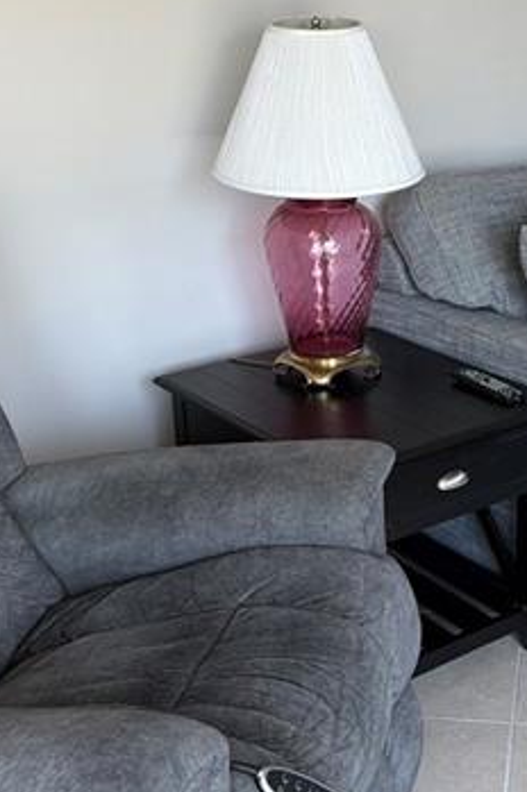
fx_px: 1210
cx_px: 454
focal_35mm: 55
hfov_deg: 24.0
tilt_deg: -18.6
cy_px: 374
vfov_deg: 36.3
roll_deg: -0.3
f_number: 1.78
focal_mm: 6.76
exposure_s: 1/121
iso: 160
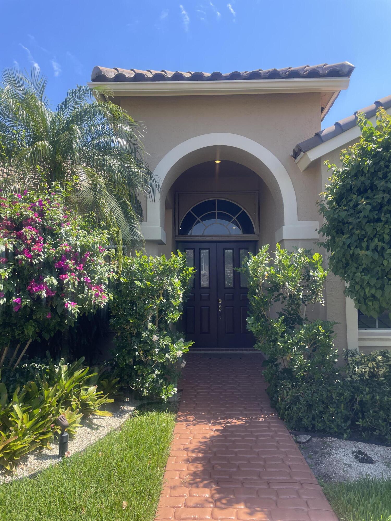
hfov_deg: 53.1
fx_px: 392
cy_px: 260
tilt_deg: +6.4
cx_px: 196
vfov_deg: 67.3
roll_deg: +0.4
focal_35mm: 26
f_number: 1.6
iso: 32
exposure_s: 1/997
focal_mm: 4.2
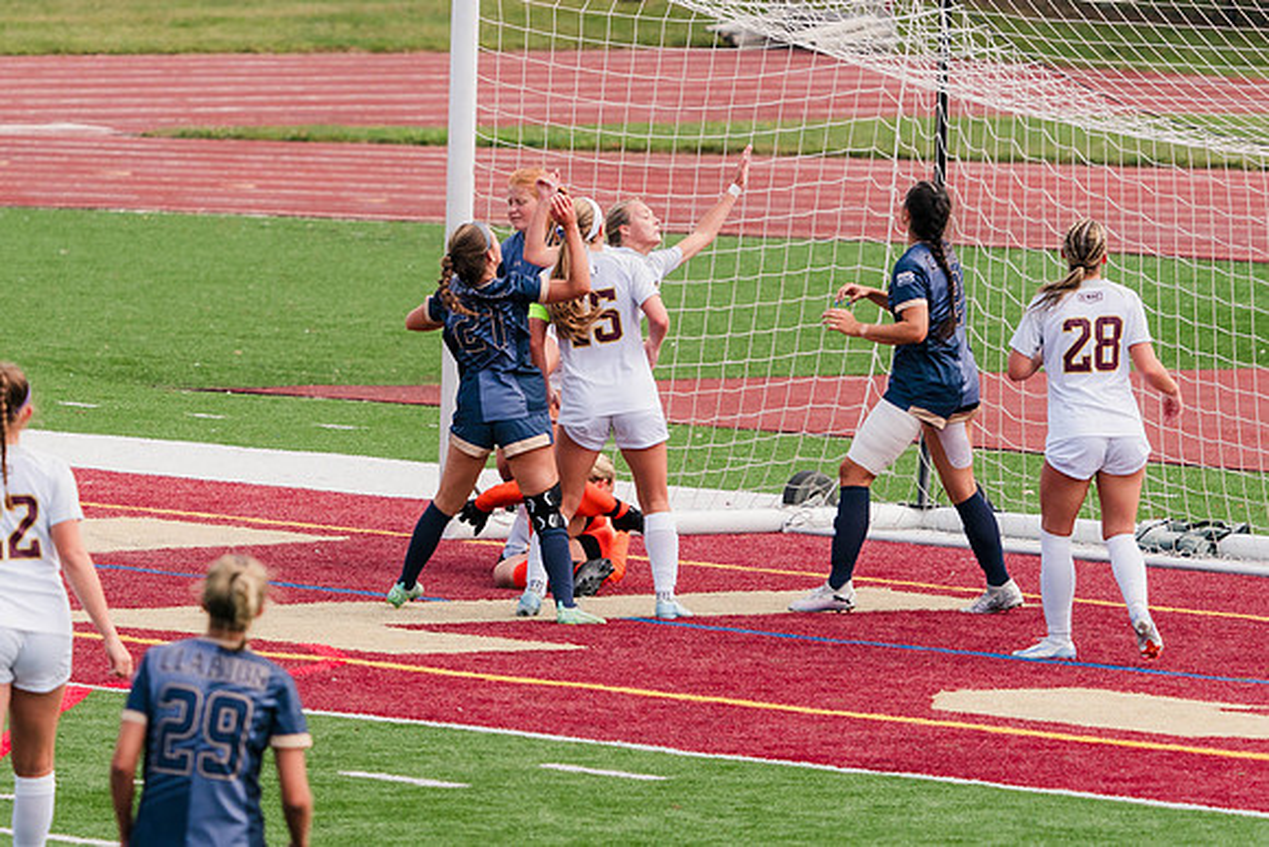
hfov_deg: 4.1
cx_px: 332
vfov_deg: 2.7
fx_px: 17748
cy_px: 359
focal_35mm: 503
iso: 640
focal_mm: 341
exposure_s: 1/1600
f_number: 6.3
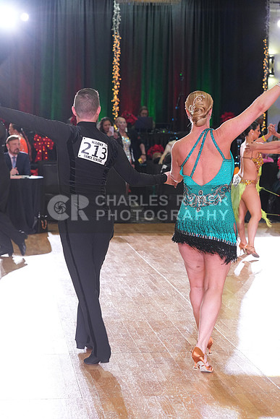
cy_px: 210
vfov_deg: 23.9
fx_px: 991
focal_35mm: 85
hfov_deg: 16.1
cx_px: 140
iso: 2500
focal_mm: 85
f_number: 5
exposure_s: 1/200
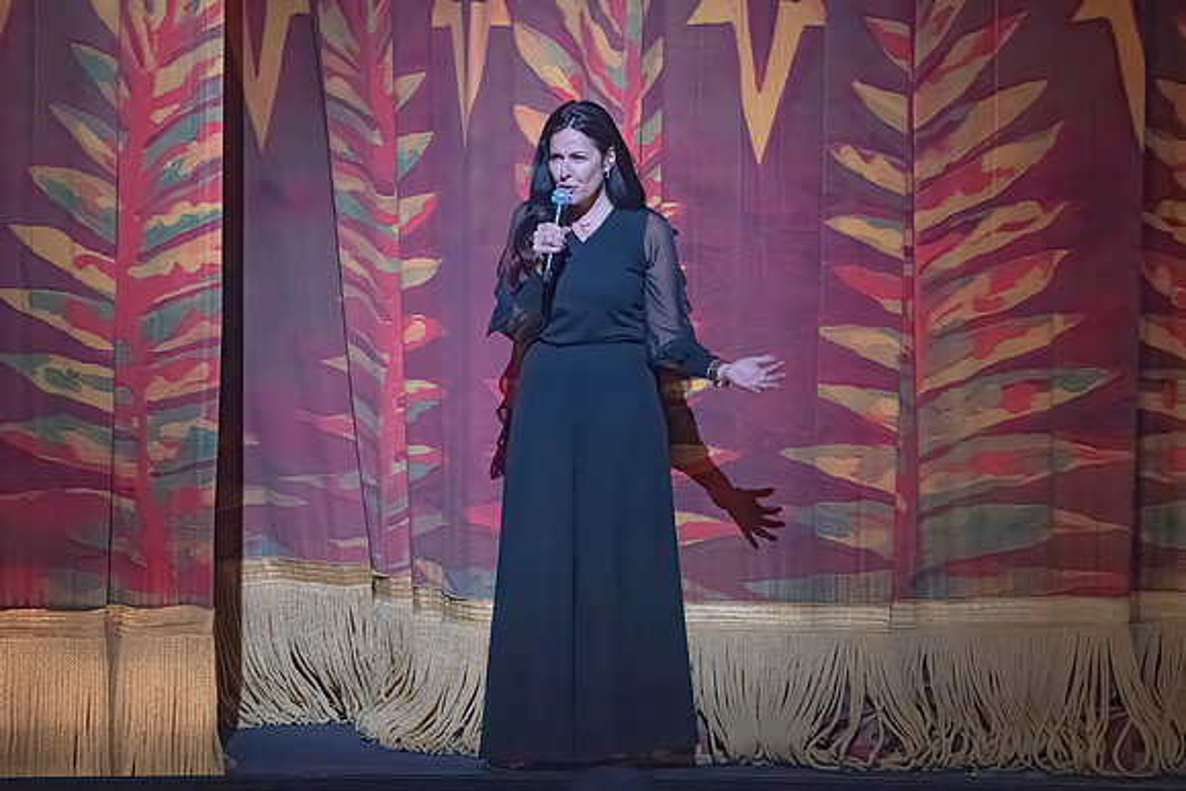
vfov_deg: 5.6
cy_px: 381
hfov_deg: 8.4
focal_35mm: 244
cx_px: 524
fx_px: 8056
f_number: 9
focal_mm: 200
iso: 16000
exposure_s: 1/400
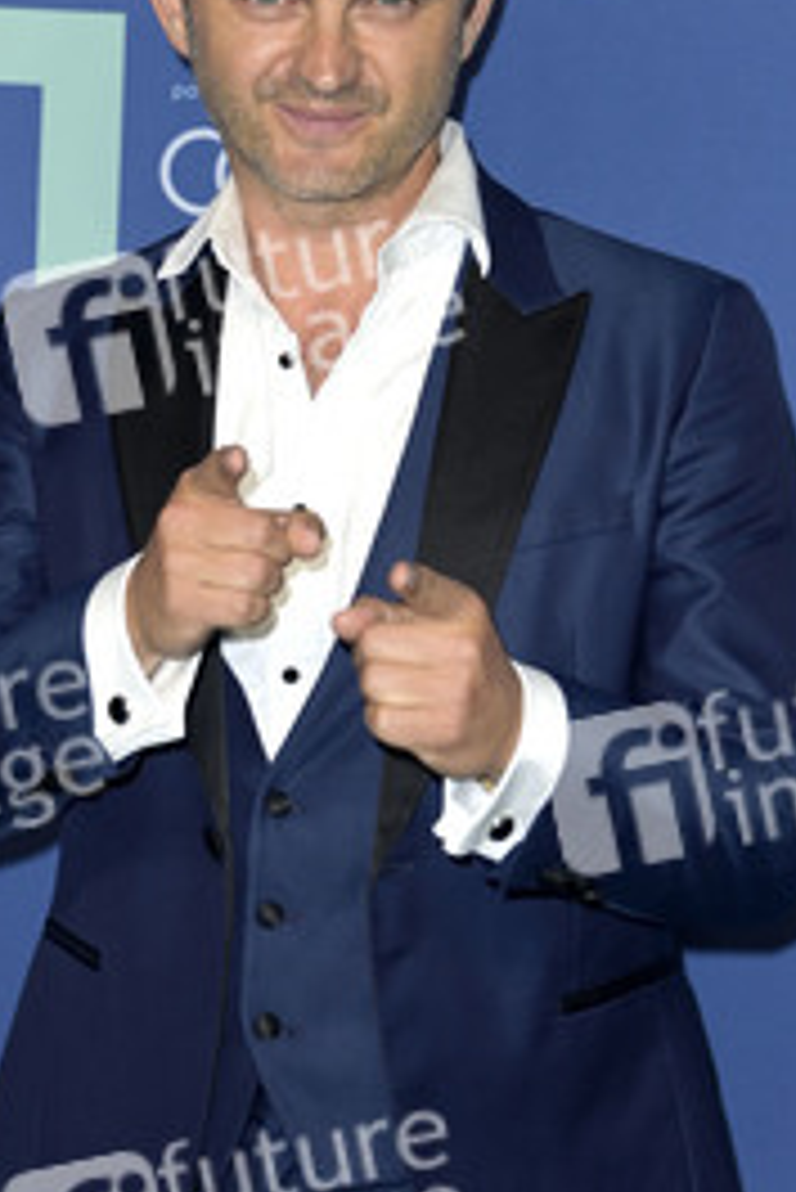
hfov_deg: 7.9
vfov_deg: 11.7
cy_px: 544
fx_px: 5796
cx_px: 364
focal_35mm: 175
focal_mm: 116
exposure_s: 1/250
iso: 800
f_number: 5.6
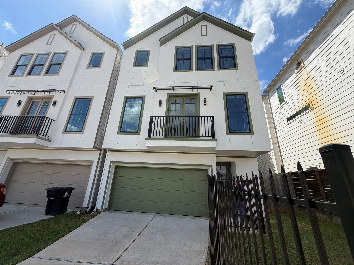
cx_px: 177
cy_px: 132
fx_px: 143
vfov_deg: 85.7
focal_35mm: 14
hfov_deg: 102.1
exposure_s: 1/770
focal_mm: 2.22
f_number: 2.2
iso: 20
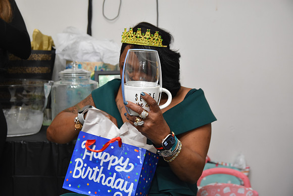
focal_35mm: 60
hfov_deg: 33.4
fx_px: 488
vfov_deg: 22.6
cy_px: 98
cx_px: 146
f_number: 4
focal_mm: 40
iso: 1000
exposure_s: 1/60
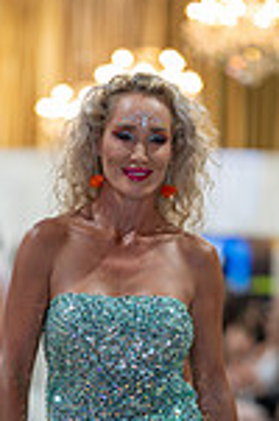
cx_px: 103
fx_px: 2966
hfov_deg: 5.4
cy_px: 541
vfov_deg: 8.0
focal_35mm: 254
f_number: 1.4
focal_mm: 85
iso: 160
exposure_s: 1/160
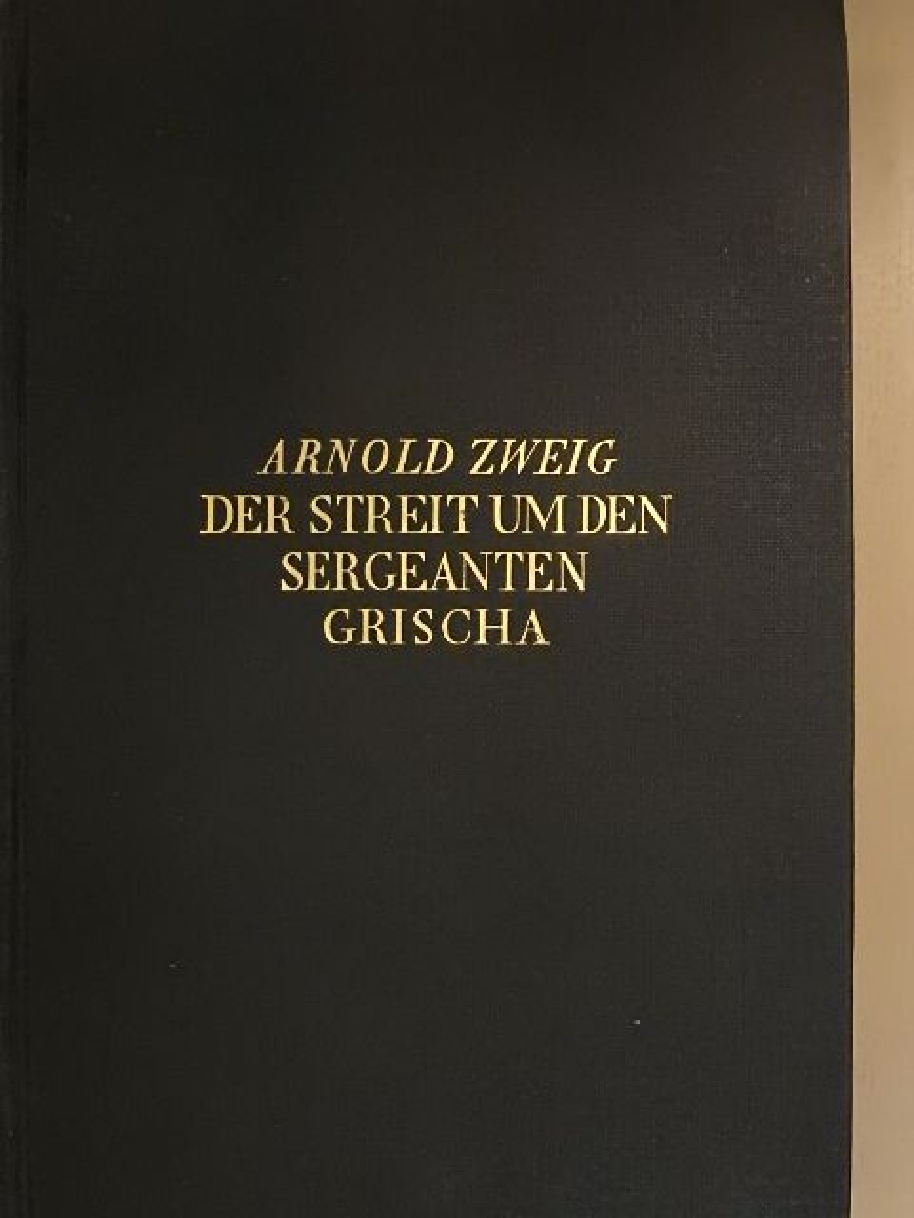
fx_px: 1936
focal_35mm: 55
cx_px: 457
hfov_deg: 26.6
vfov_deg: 34.9
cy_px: 609
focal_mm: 9.9
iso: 1600
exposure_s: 1/200
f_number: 4
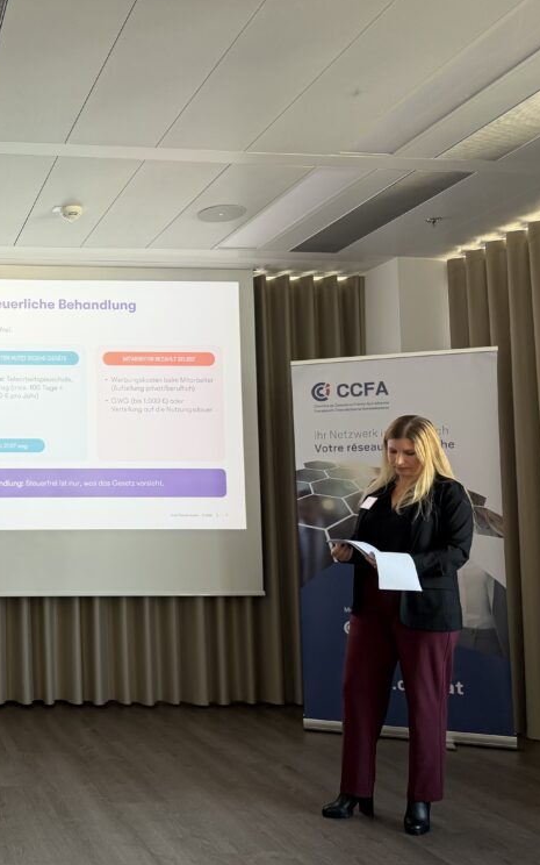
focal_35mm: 35
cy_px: 438
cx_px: -31
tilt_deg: +4.4
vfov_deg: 55.3
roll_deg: +0.1
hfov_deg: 32.6
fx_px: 824
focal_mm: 6.76
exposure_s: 1/121
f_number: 1.78
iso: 125
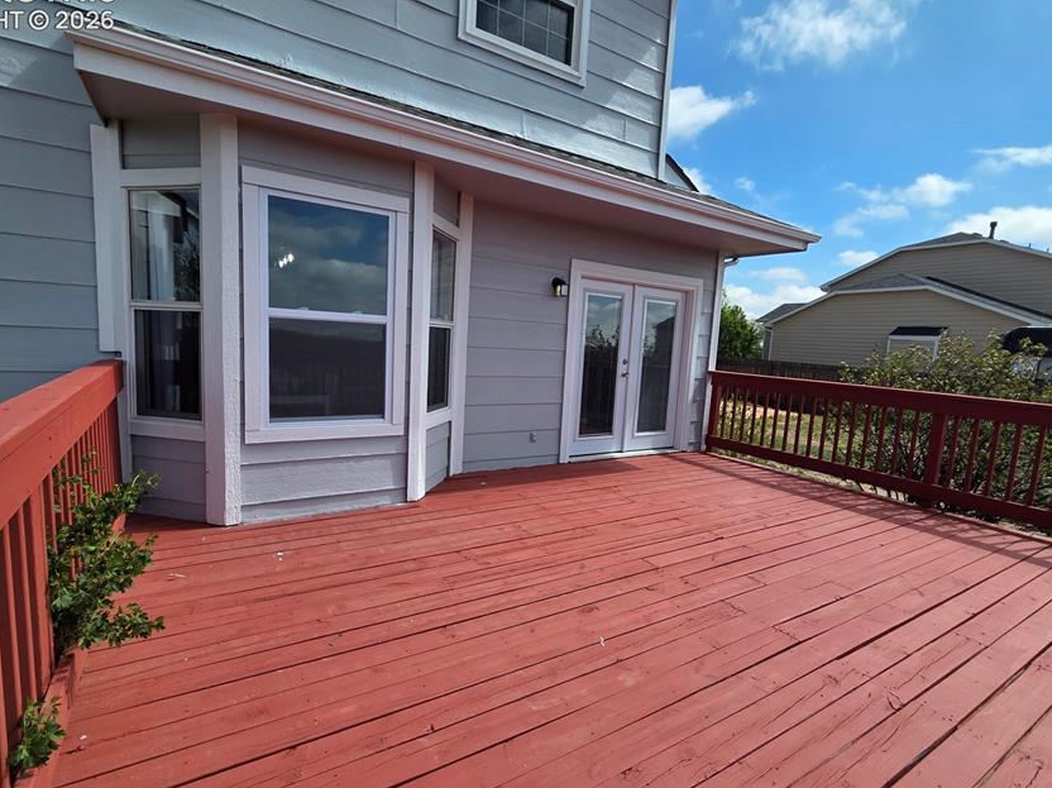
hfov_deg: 94.5
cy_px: 403
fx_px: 486
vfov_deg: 78.0
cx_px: 517
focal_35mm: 16
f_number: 2.2
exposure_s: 1/2339
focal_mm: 2.2
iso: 50
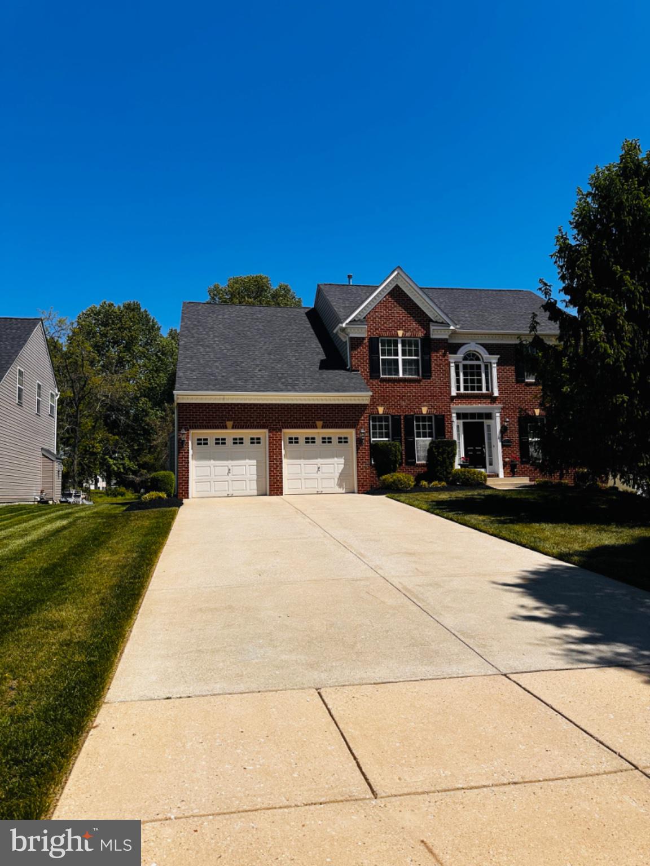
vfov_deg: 71.6
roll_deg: +0.9
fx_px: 601
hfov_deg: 56.8
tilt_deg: +5.8
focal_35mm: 24
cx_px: 325
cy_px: 433
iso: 80
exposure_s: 1/6623
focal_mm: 6.86
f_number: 1.78
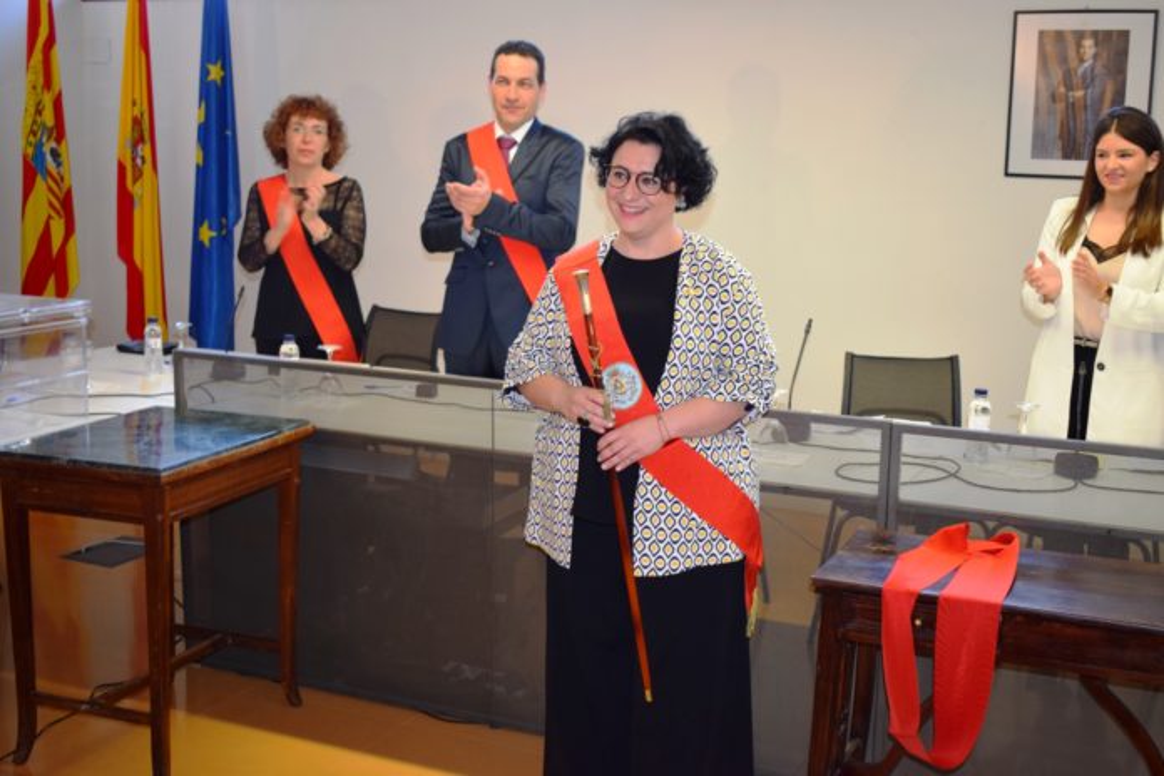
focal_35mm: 46
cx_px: 582
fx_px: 1503
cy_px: 388
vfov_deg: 28.9
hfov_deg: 42.3
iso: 800
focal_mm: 31
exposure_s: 1/80
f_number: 4.2
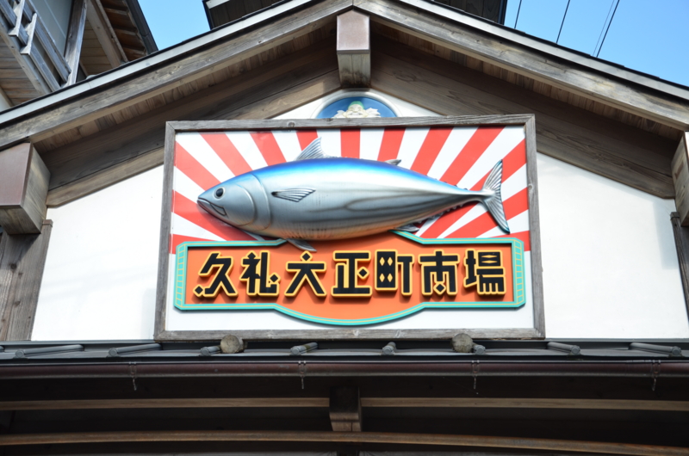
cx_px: 344
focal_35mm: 52
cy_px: 228
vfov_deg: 25.6
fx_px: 1003
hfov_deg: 37.9
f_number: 5
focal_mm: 35
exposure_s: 1/320
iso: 200
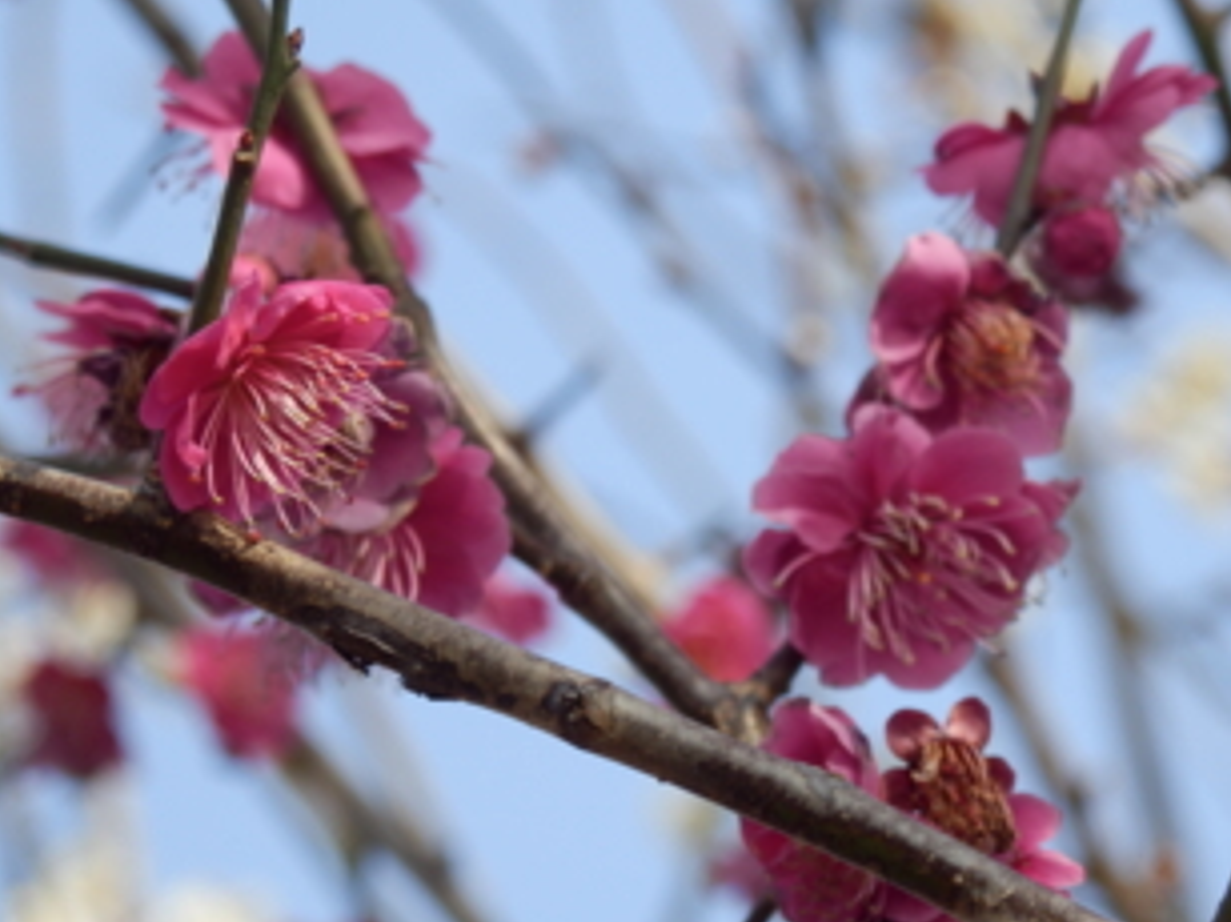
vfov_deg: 5.1
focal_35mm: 293
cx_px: 798
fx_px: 10415
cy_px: 441
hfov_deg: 6.8
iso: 80
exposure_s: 1/200
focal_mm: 40.2
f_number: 6.1
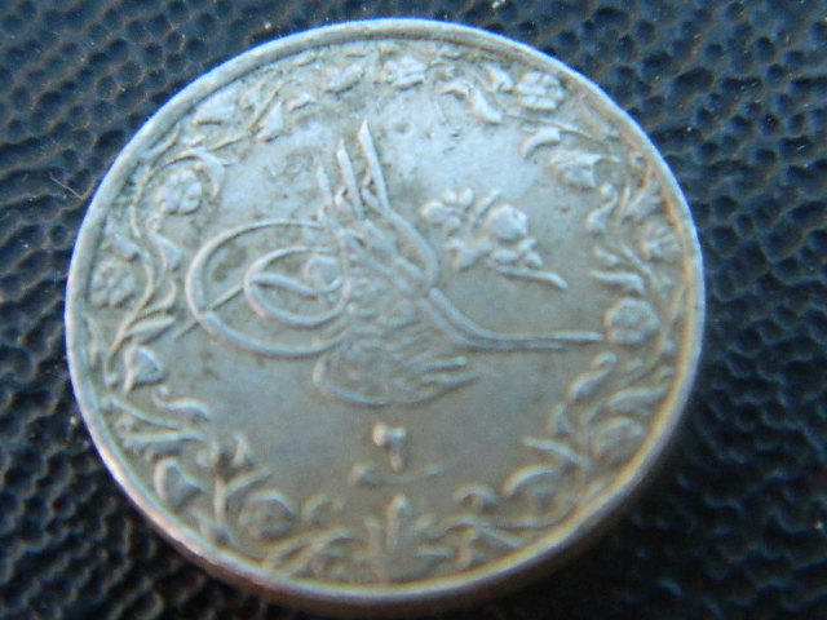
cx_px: 414
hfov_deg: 19.1
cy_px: 310
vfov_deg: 14.4
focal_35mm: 103
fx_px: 2461
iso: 400
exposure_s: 1/125
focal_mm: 18.6
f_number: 4.5
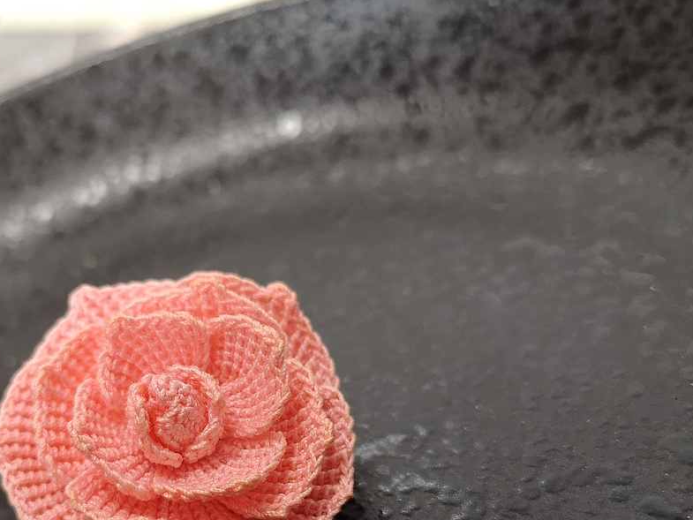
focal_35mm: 44
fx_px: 881
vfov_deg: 32.1
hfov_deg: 42.2
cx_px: 212
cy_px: 407
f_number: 1.8
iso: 160
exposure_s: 1/45
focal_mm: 5.58
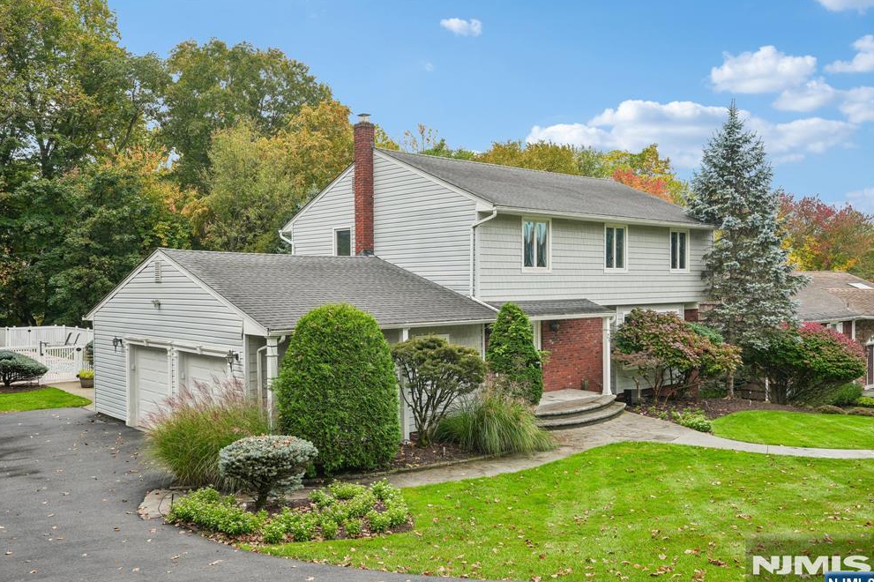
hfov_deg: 59.5
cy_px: 295
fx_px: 765
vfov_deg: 41.7
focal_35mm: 32
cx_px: 426
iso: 100
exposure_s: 1/80
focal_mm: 30.5
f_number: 8
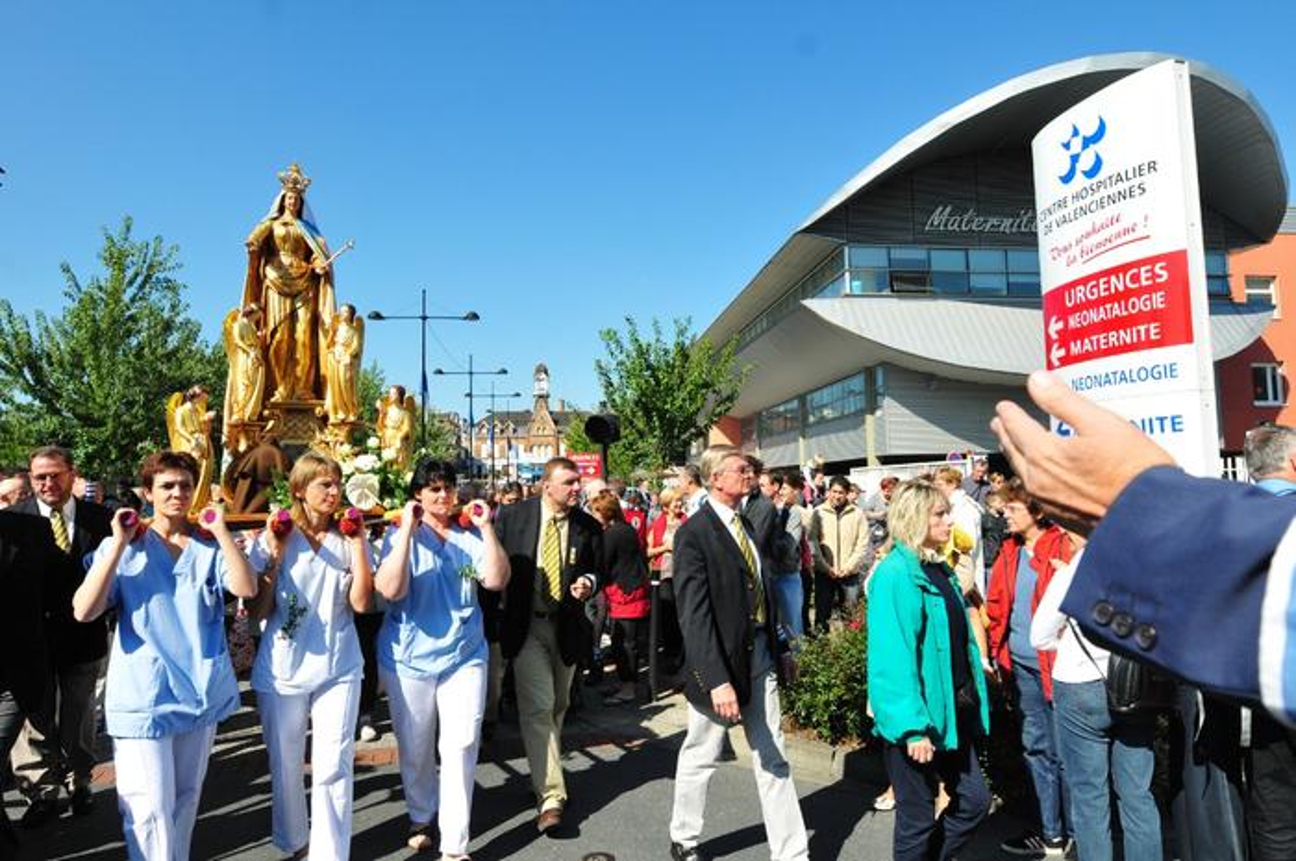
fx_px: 755
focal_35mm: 21
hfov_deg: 81.3
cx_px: 648
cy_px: 430
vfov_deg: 59.4
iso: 500
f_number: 6.3
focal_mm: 14
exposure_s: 1/1250
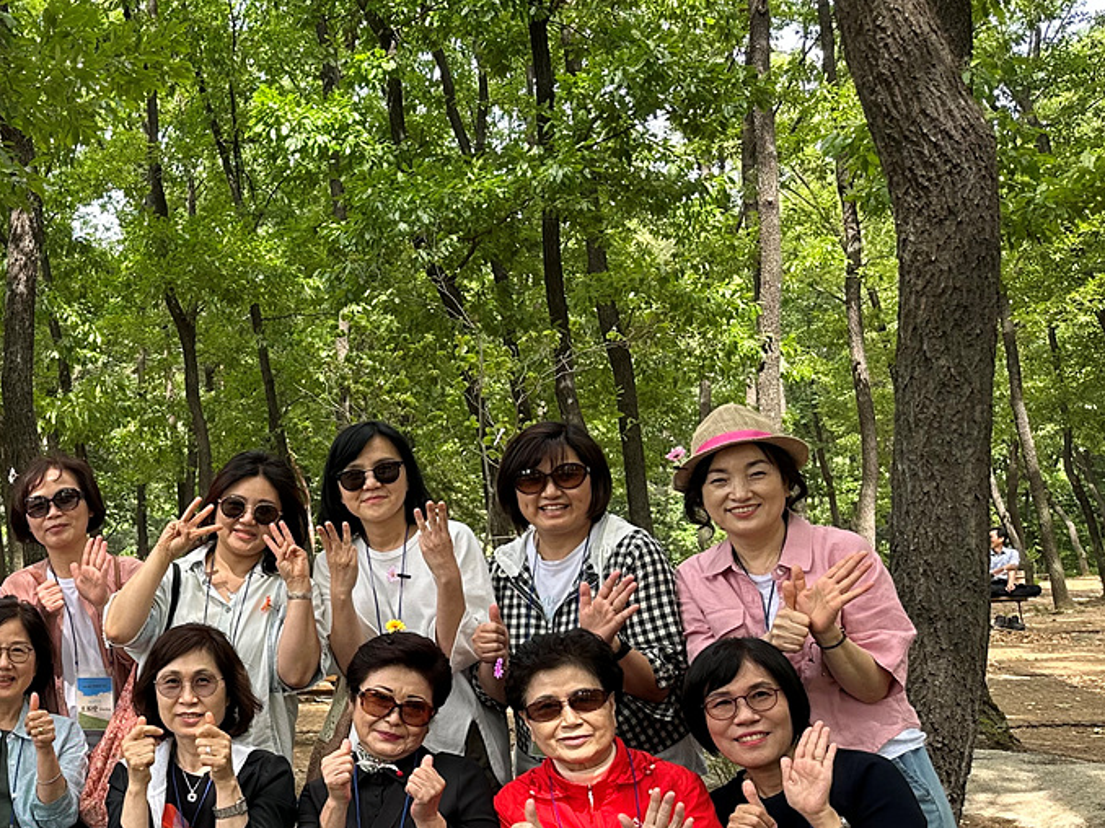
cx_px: -55
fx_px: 1627
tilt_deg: +5.0
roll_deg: +0.0
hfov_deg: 33.5
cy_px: 566
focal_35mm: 51
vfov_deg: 28.3
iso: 80
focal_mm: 6.86
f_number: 1.78
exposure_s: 1/292
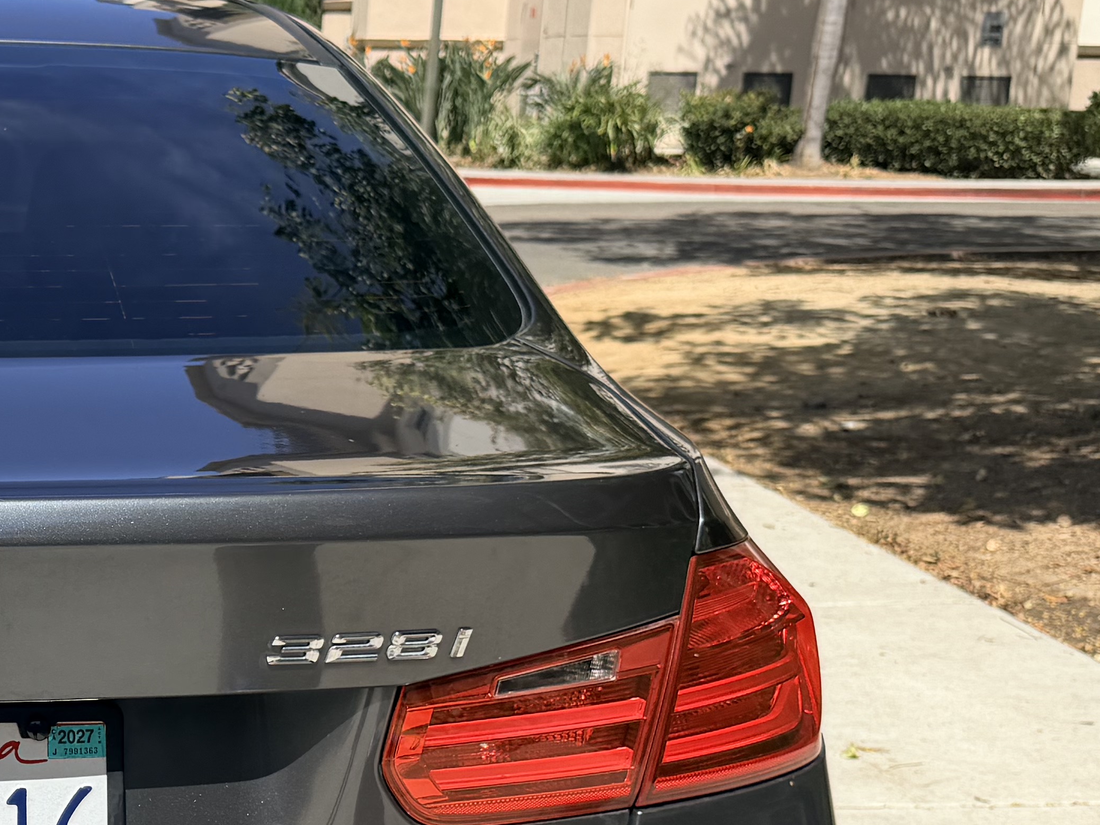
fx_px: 2097
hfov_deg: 27.7
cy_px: 678
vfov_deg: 21.9
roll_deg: -0.9
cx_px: 0
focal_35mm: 66
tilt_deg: -15.8
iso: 80
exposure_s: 1/3145
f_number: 1.78
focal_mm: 6.76
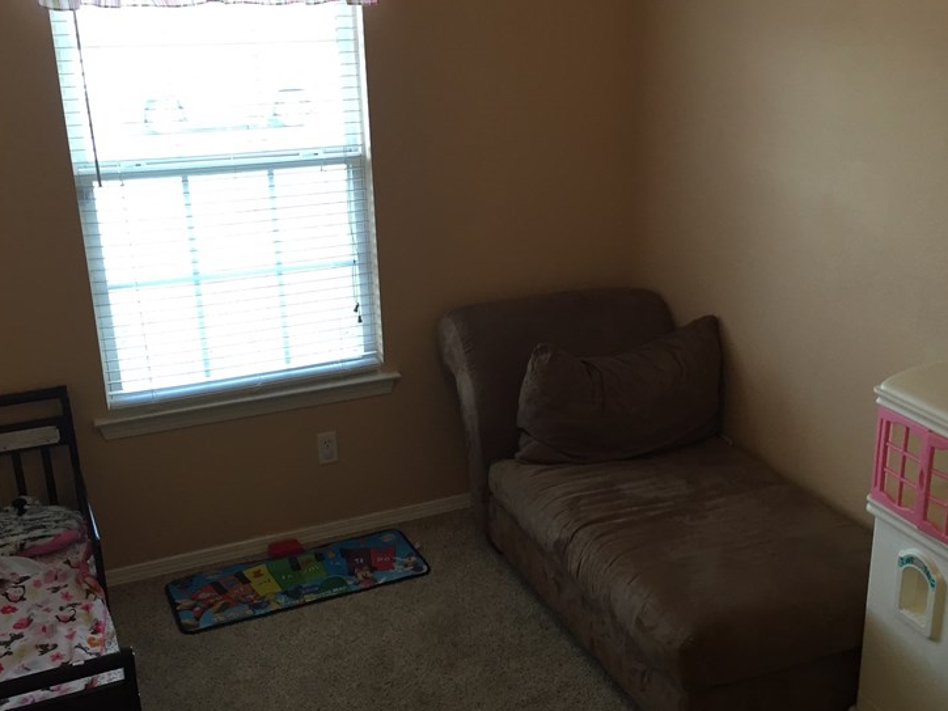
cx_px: 570
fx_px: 1123
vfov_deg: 35.1
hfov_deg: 45.5
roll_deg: +0.0
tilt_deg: -19.4
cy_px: 384
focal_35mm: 41
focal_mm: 4.15
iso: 40
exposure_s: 1/30
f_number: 2.2
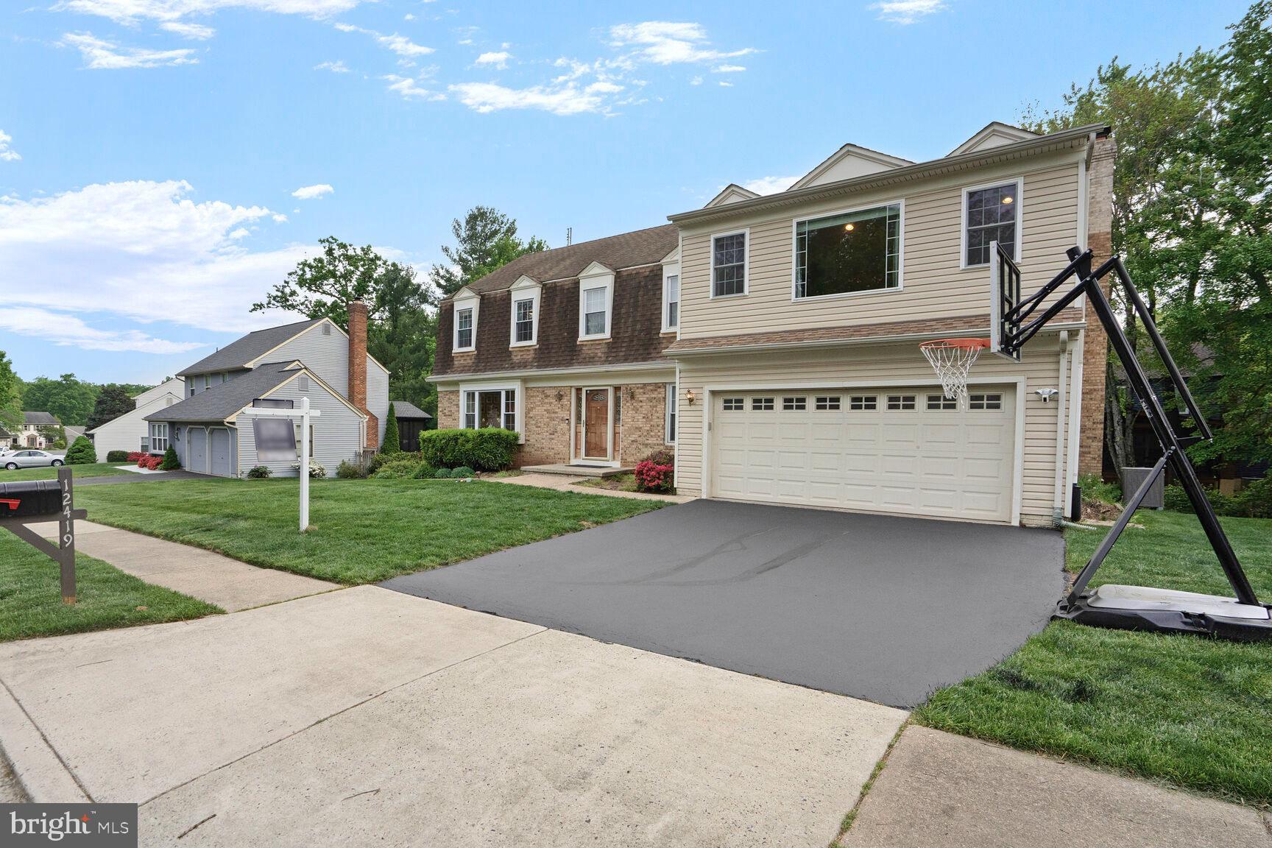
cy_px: 424
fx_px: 565
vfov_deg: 73.7
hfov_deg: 96.7
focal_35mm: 16
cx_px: 636
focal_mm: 16
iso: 800
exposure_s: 1/500
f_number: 8
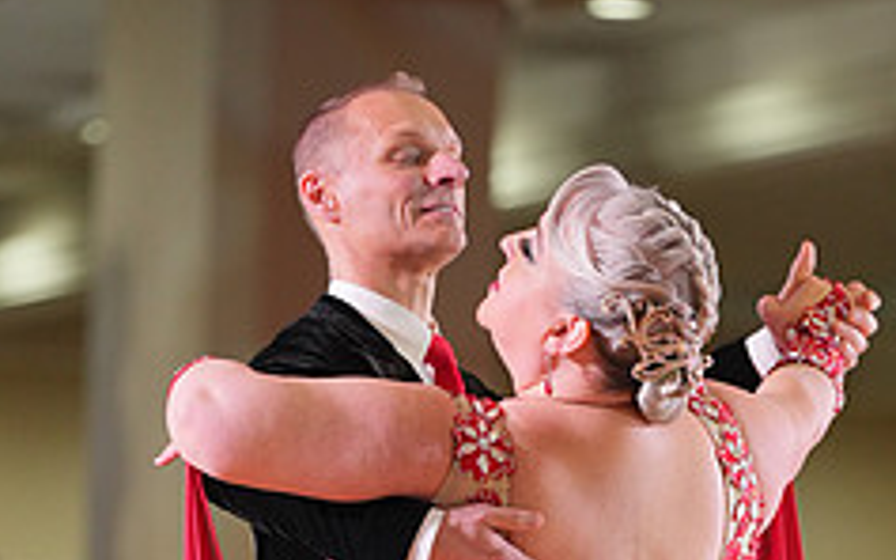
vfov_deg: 3.5
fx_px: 9033
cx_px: 486
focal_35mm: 370
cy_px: 874
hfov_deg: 5.7
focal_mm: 148
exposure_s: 1/400
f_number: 2.8
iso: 1600
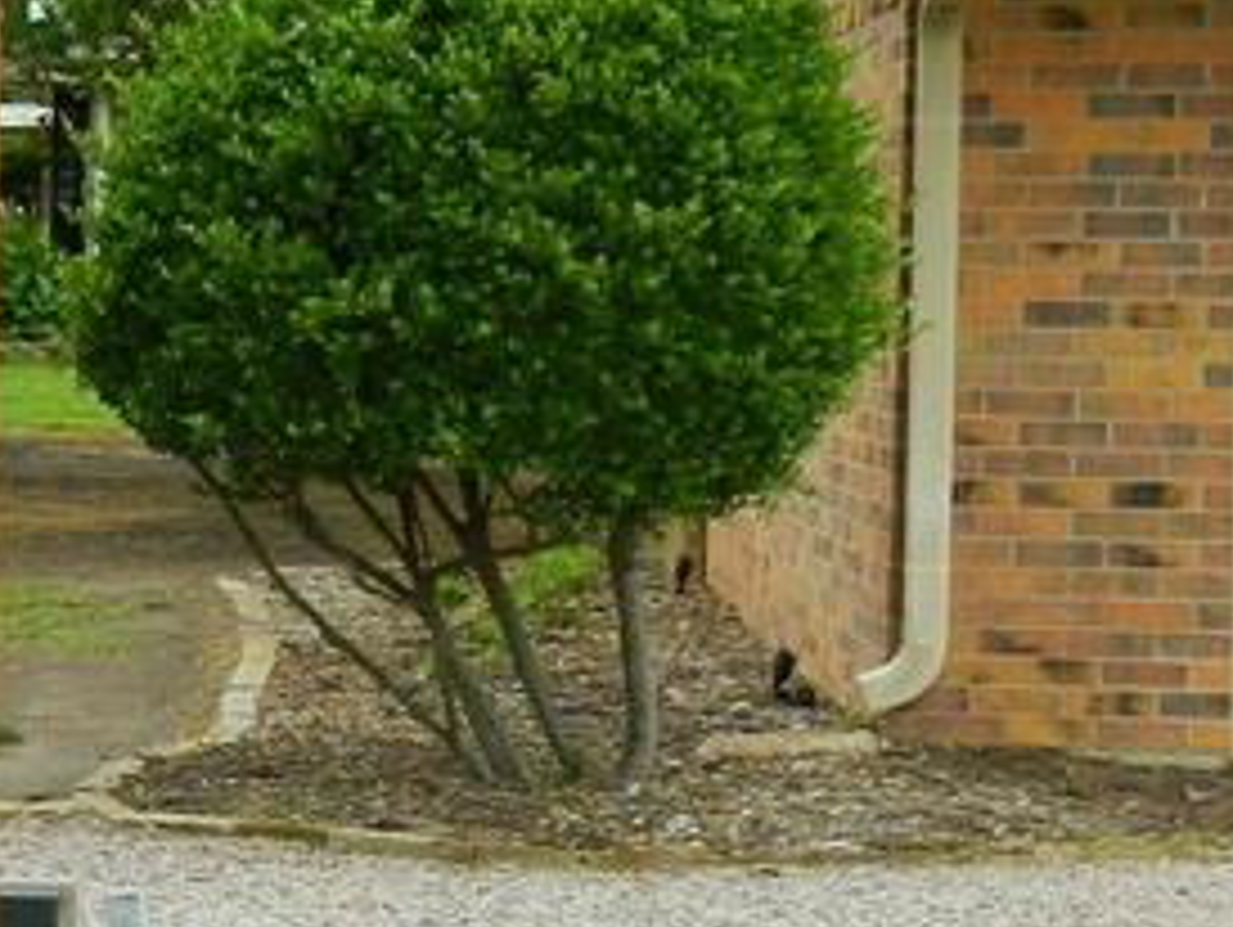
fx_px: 5455
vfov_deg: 9.7
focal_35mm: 153
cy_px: 675
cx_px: -806
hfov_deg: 12.1
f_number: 3.5
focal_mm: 7.3
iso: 80
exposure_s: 1/100
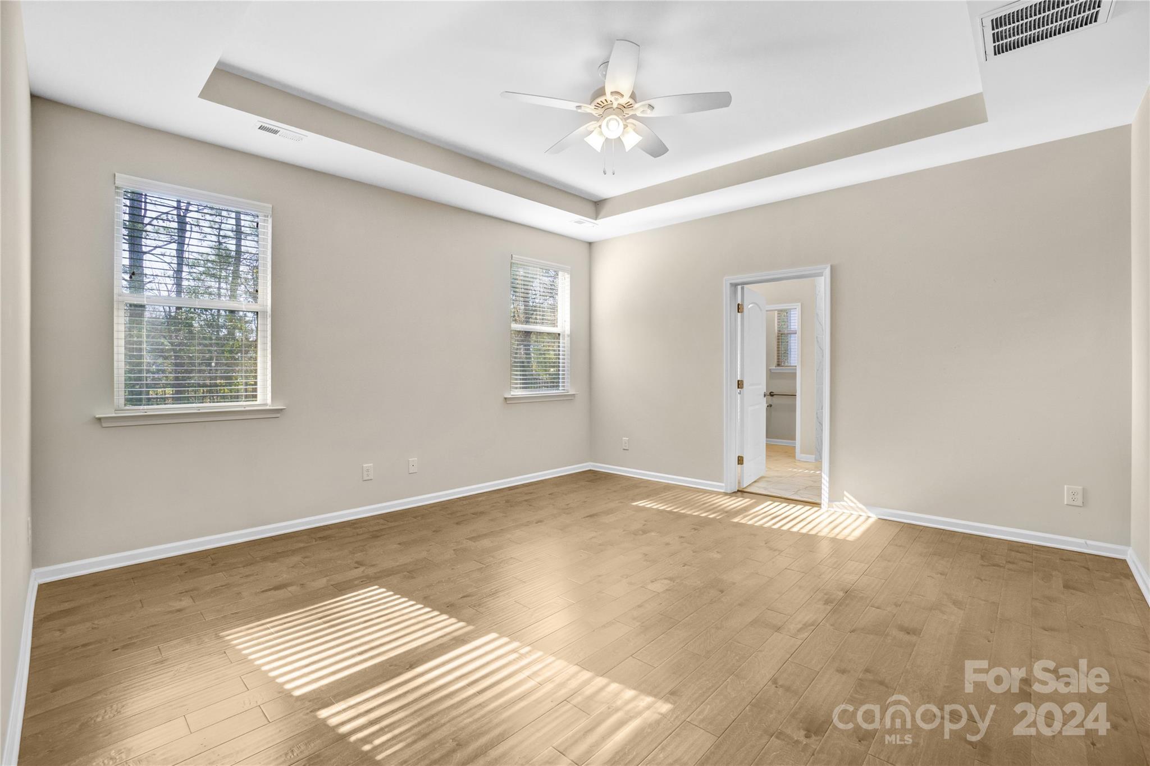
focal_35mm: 15
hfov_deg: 100.4
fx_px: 479
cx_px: 575
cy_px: 383
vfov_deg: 77.3
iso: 250
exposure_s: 1/15
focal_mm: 10
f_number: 9
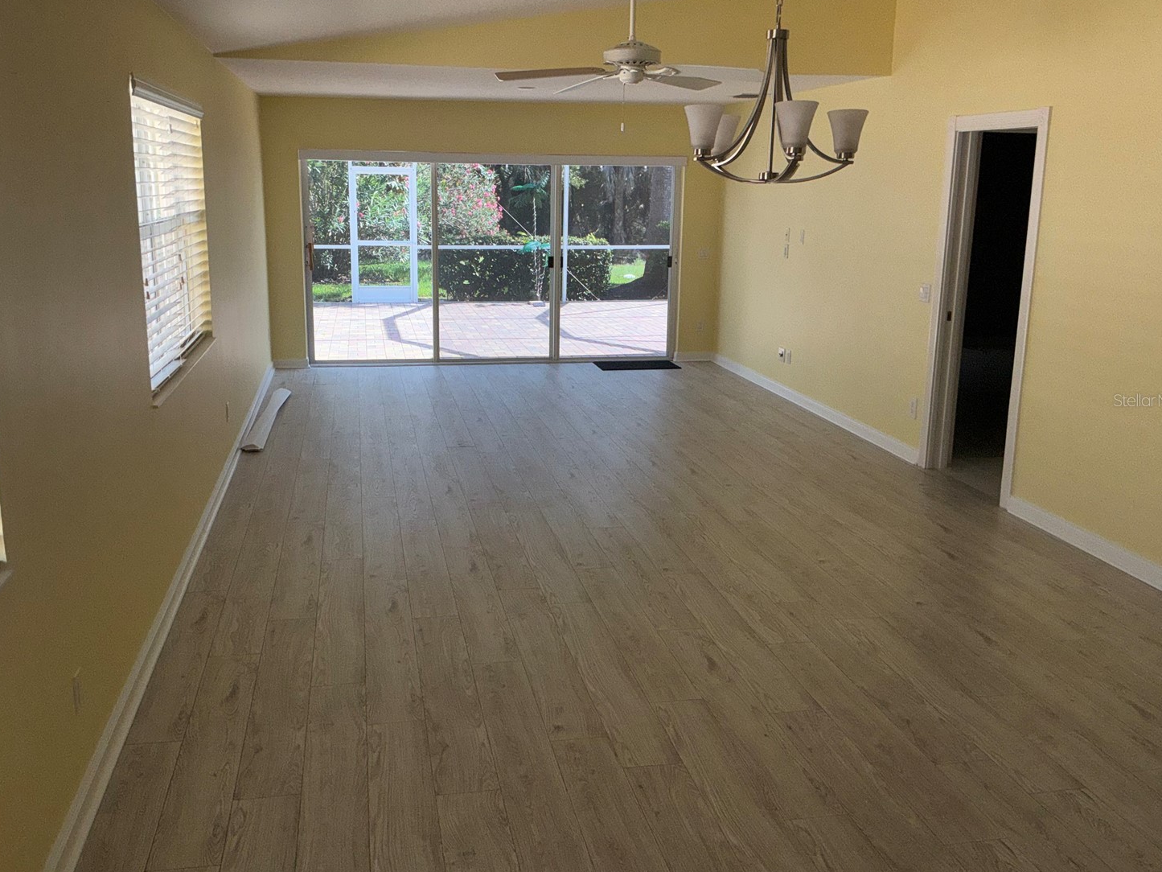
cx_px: 546
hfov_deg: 58.3
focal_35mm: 31
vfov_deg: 45.4
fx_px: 1041
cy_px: 400
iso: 16
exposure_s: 1/428
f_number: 1.8
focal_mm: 3
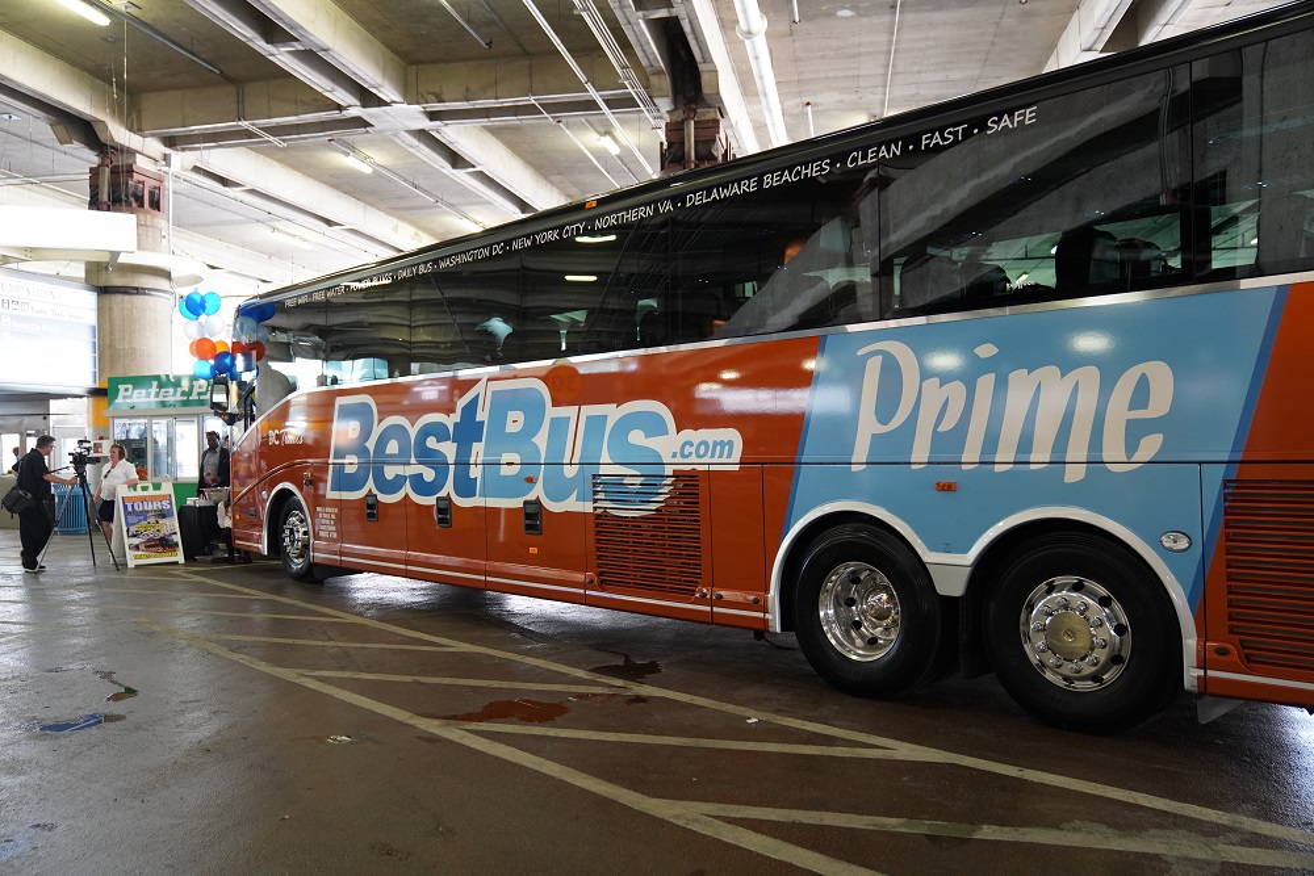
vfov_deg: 45.0
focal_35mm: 29
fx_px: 1059
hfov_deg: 63.7
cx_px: 657
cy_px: 438
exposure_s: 1/160
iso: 2000
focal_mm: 29
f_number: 2.8
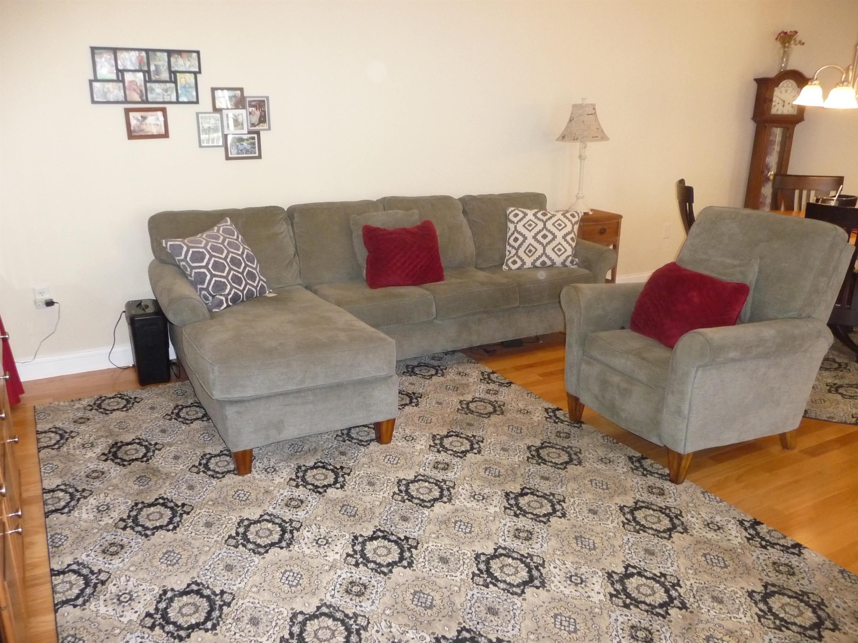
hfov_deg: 63.4
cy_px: 322
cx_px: 429
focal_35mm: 28
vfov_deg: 49.7
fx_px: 694
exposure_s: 1/30
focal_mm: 4.7
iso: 500
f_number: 3.3
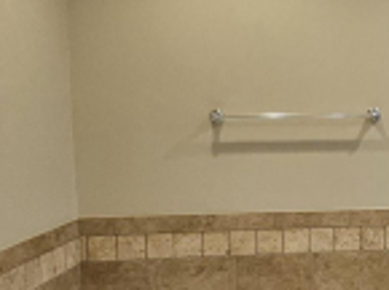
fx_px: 673
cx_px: 506
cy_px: 161
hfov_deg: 27.1
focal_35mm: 60
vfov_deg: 24.3
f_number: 2.2
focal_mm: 1.74
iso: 125
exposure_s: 1/60
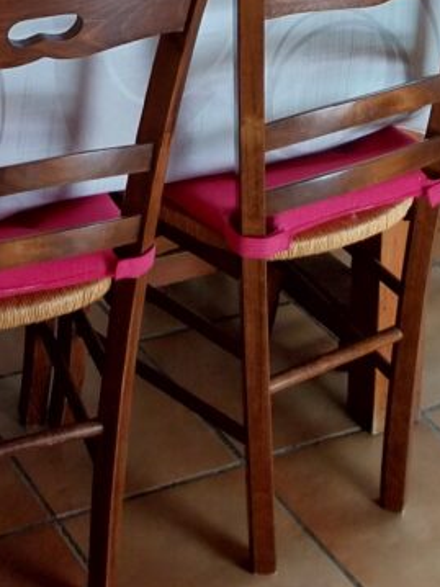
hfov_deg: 15.9
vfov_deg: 19.2
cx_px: -167
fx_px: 1475
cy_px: -340
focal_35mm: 87
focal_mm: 4
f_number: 1.8
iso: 40
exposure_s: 1/50
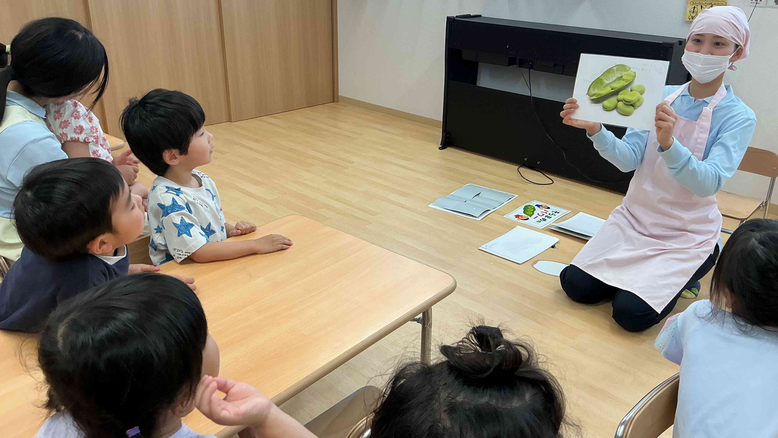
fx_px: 660
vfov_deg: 36.7
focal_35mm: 32
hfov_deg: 61.0
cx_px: 391
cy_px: 215
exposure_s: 1/120
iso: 64
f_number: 1.8
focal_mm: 3
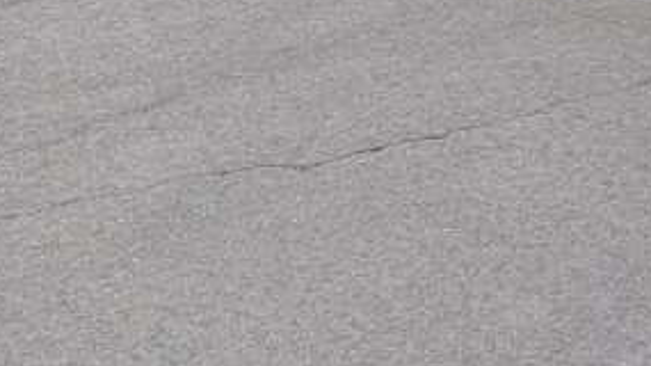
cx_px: 1561
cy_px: -554
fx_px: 2208
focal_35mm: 128
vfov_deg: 8.5
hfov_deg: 12.9
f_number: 1.85
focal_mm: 6.81
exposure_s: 1/4717
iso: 47
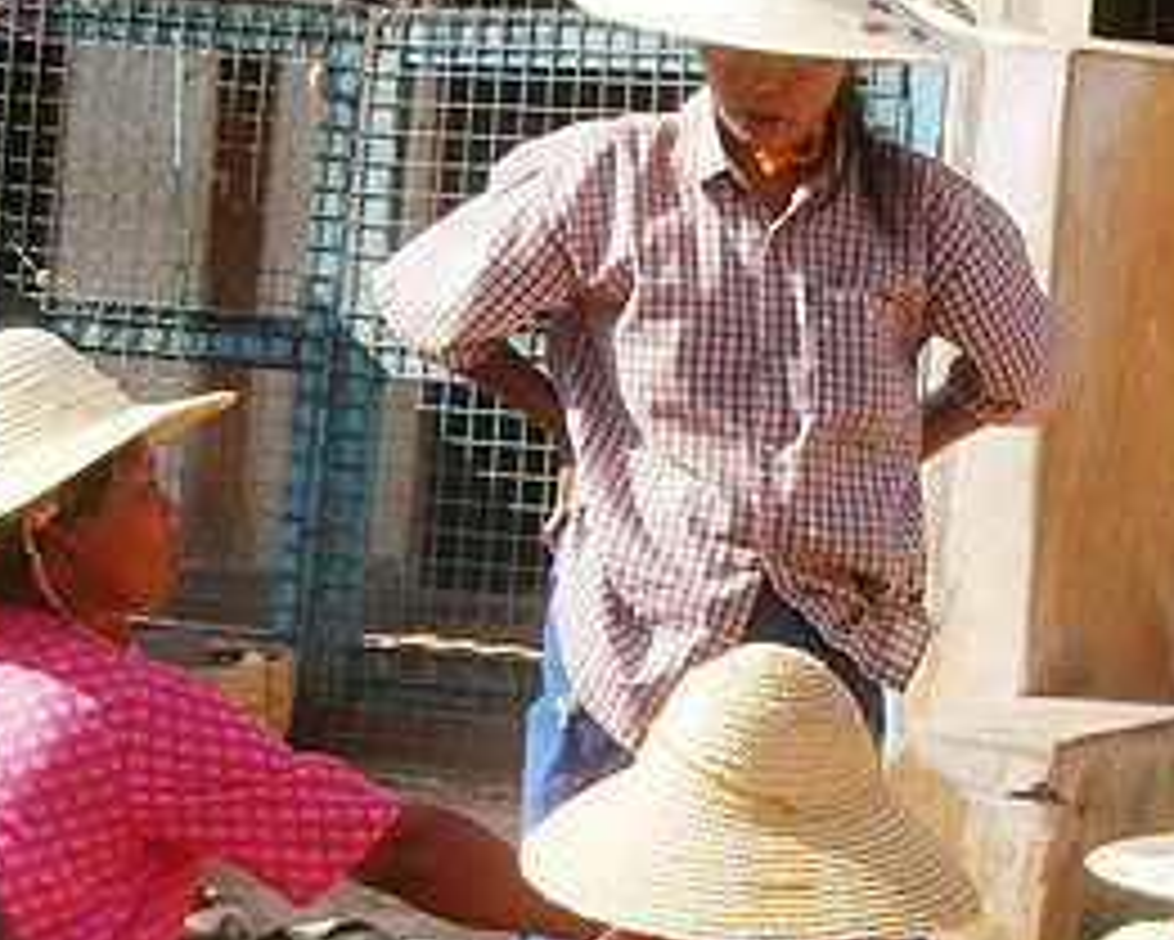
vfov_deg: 7.7
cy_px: 643
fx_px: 6952
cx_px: 594
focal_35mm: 200
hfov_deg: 9.7
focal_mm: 21.3
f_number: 7.8
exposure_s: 1/99.7
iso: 50
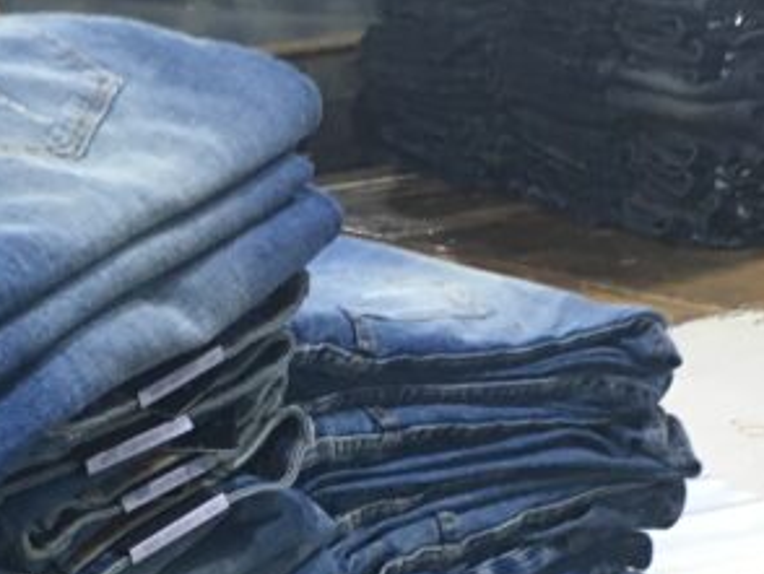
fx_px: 2231
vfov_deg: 14.6
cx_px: 320
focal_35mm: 101
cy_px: 488
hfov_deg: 19.4
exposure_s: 1/33
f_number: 2.2
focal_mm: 4.15
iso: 125
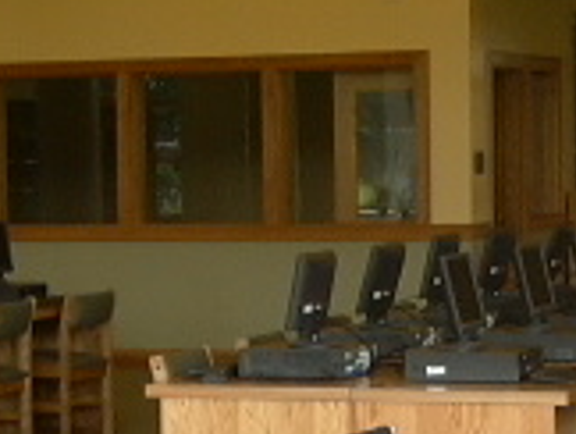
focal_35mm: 138
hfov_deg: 14.2
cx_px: 181
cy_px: 235
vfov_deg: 10.8
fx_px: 2300
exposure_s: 1/84.1
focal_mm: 5.4
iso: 100
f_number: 2.8
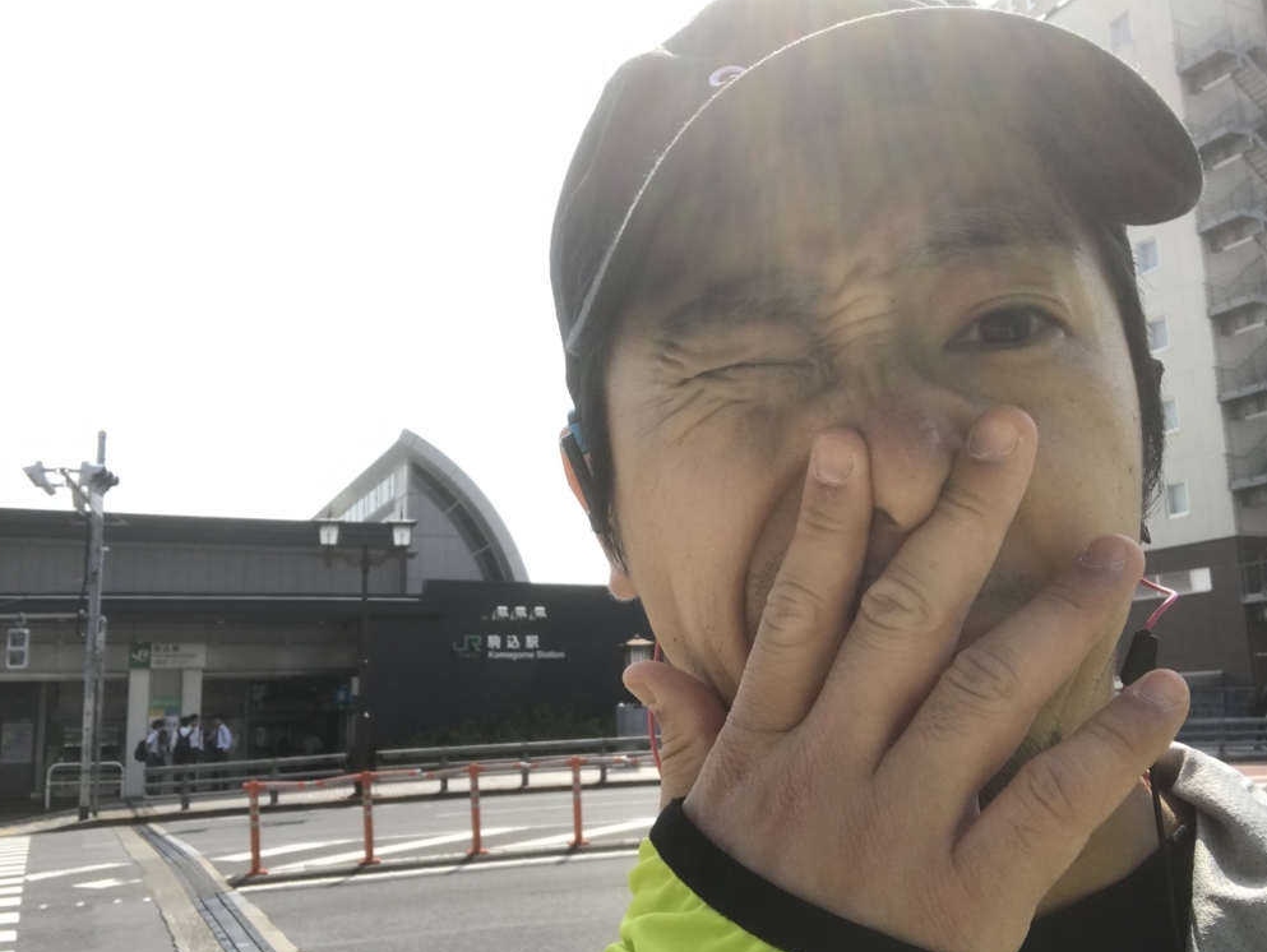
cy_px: 479
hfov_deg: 55.3
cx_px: 623
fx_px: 1209
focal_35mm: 33
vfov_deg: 43.0
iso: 25
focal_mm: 2.87
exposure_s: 1/773
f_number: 2.2
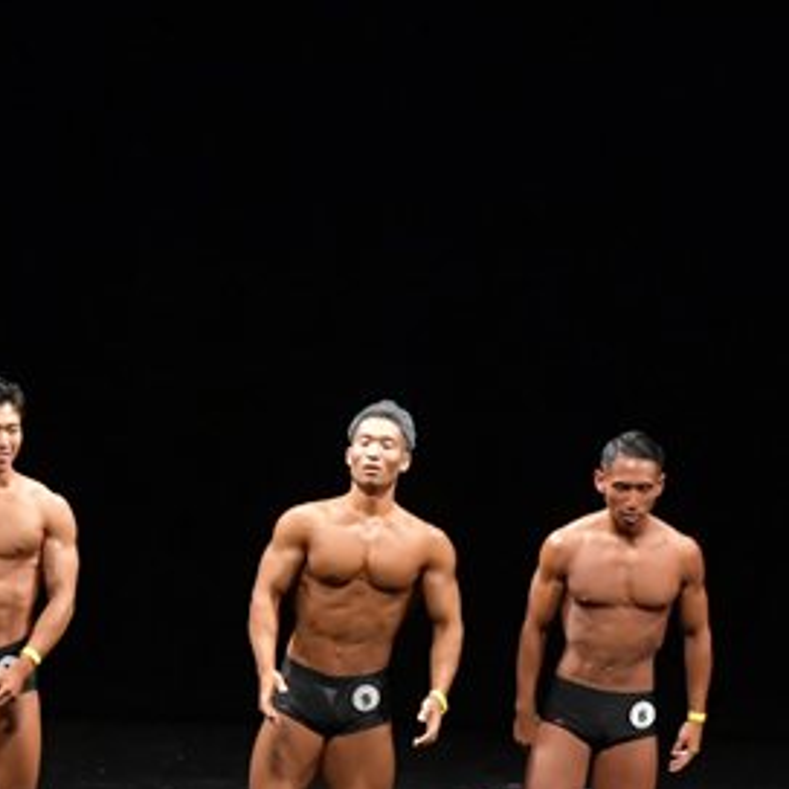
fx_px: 7298
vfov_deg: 6.2
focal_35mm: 283
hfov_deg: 6.2
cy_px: 580
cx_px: 300
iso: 3200
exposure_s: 1/400
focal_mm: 78
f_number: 5.6
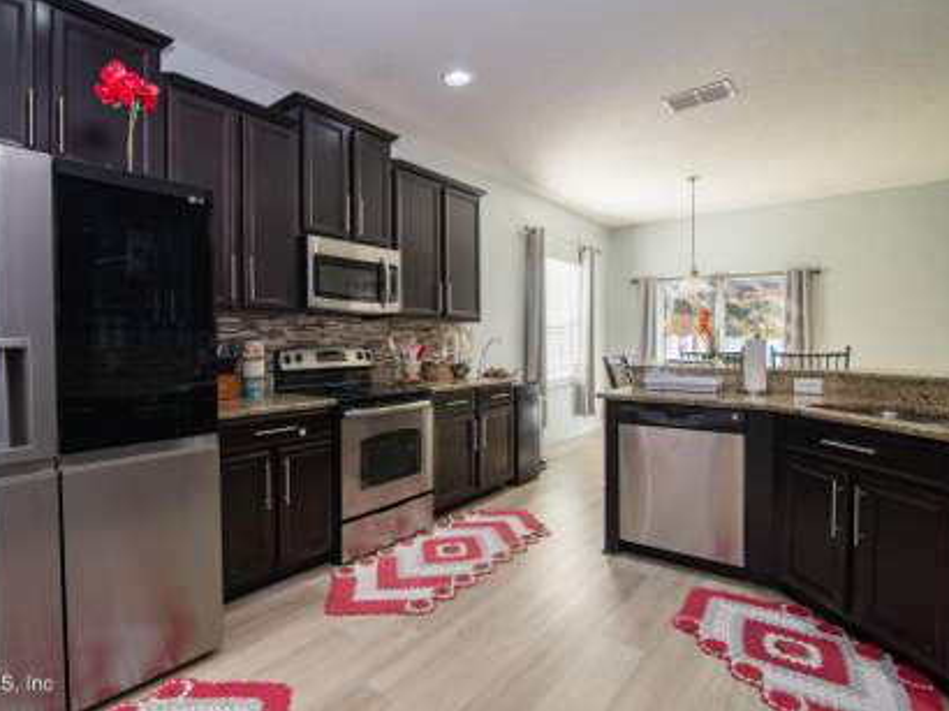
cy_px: 344
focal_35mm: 18
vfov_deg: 71.5
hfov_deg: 87.4
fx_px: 493
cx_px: 417
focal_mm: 16
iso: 200
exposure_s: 1/20
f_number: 8
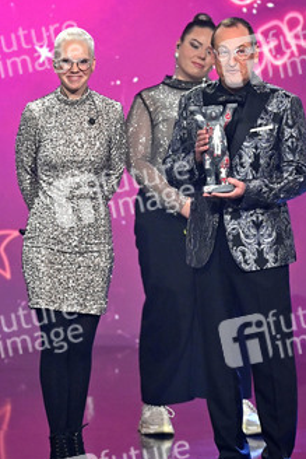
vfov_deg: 8.4
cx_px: 164
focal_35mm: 244
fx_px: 3107
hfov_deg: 5.6
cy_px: 264
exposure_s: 1/400
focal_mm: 200
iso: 2000
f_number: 2.8
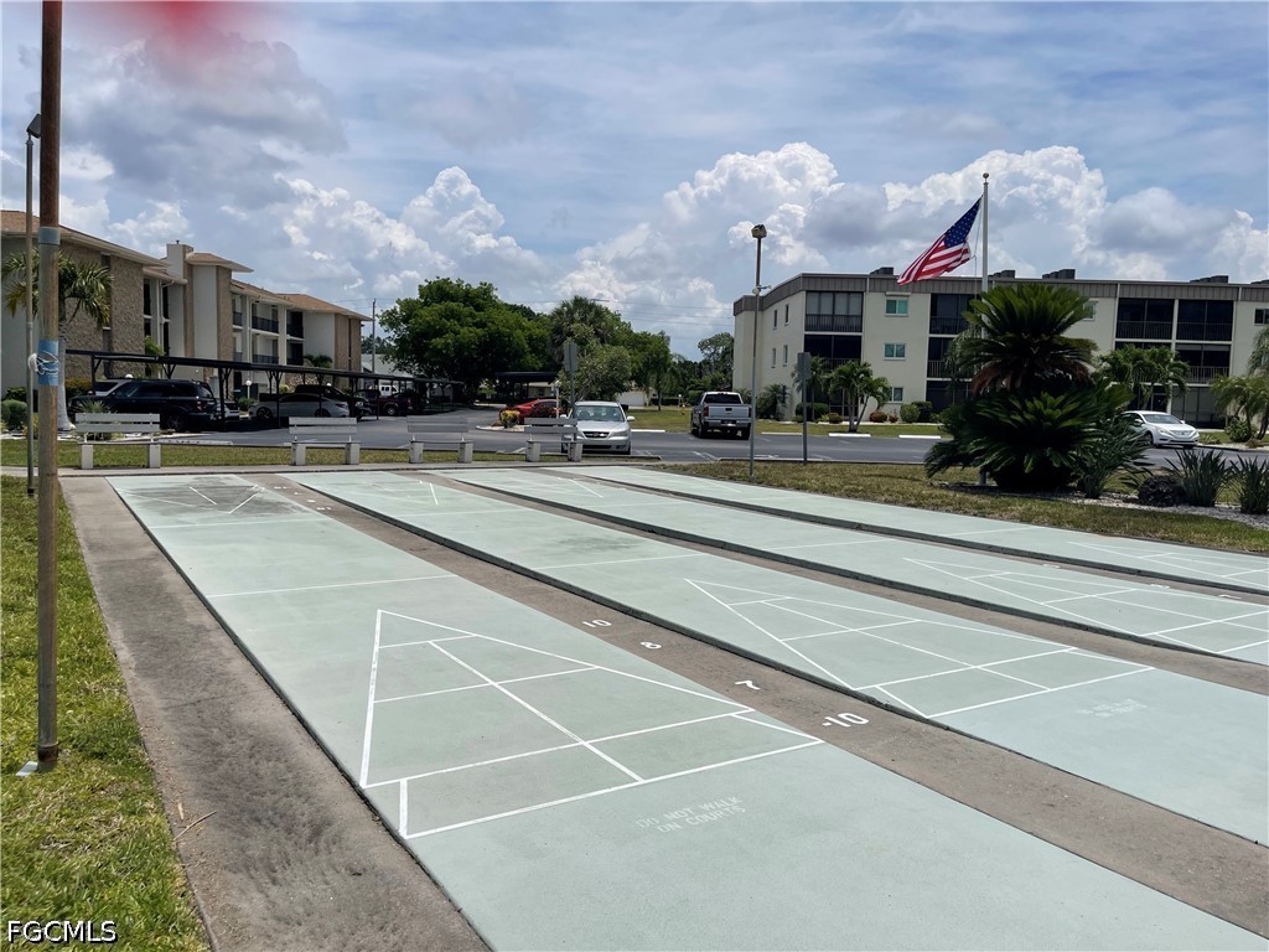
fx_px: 916
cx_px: 634
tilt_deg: -5.8
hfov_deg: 69.4
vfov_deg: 54.9
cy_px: 476
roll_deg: -0.7
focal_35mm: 25
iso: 32
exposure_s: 1/10000
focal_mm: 5.1
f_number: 1.6
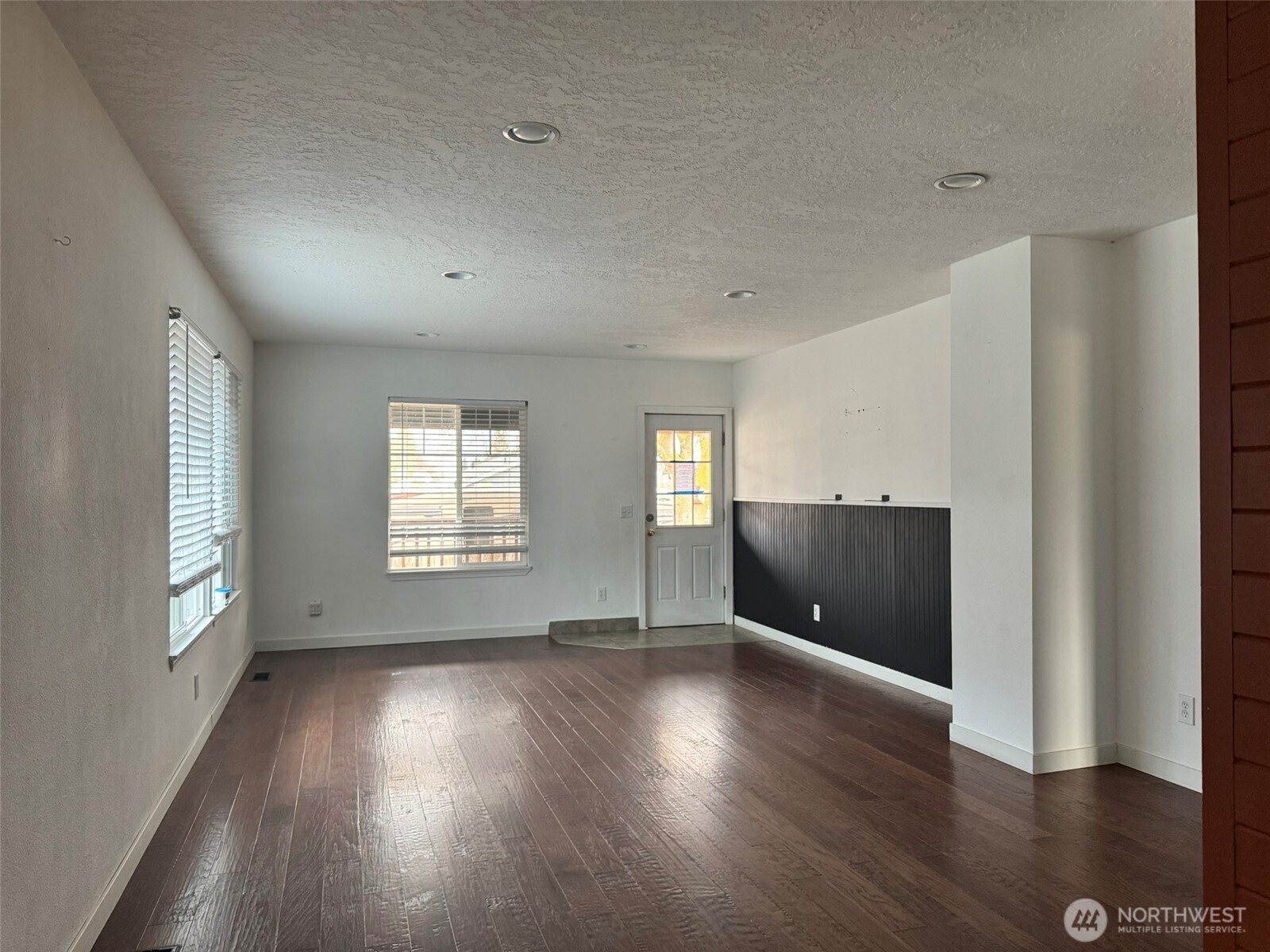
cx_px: 635
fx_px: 881
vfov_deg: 56.8
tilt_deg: +0.1
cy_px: 476
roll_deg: +0.7
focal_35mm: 24
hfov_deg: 71.6
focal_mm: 6.76
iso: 320
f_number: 1.78
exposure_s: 1/60
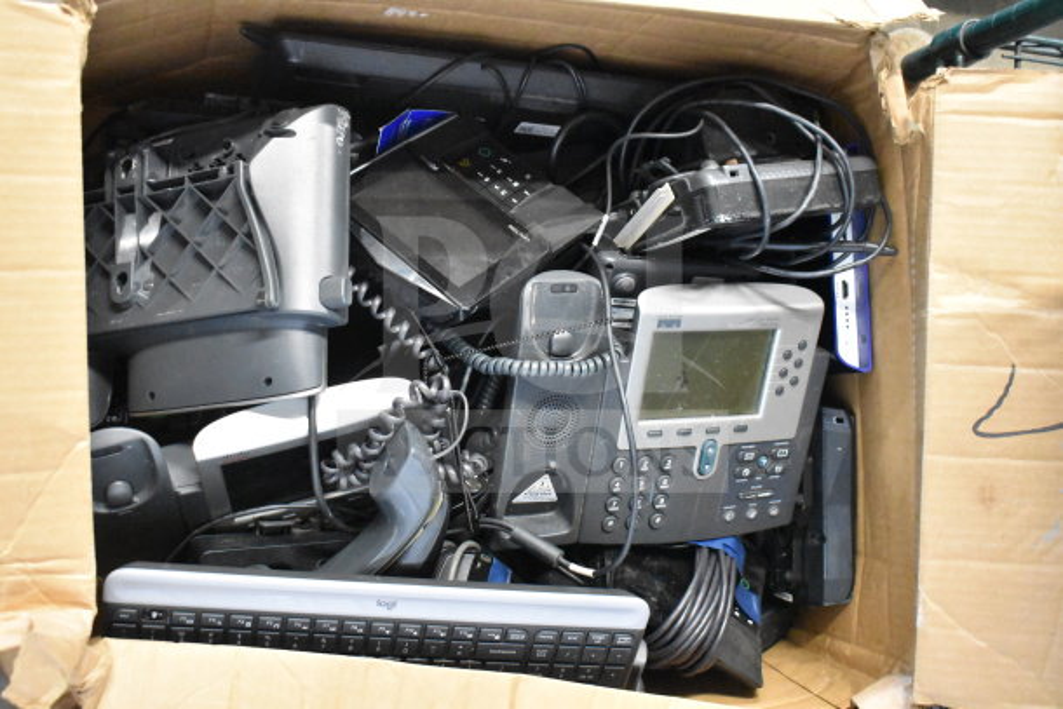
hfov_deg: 42.3
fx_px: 1373
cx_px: 532
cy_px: 354
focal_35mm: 46
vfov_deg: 29.0
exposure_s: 1/50
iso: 11400
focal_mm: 31
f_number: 4.2
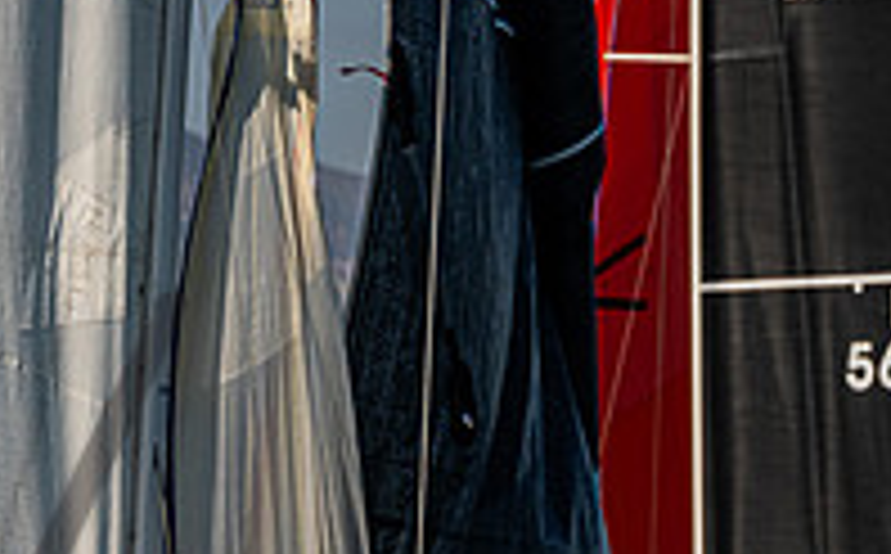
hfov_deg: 3.4
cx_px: 395
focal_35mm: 624
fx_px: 15127
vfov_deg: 2.1
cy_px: 771
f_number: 8
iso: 500
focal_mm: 185
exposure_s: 1/3200
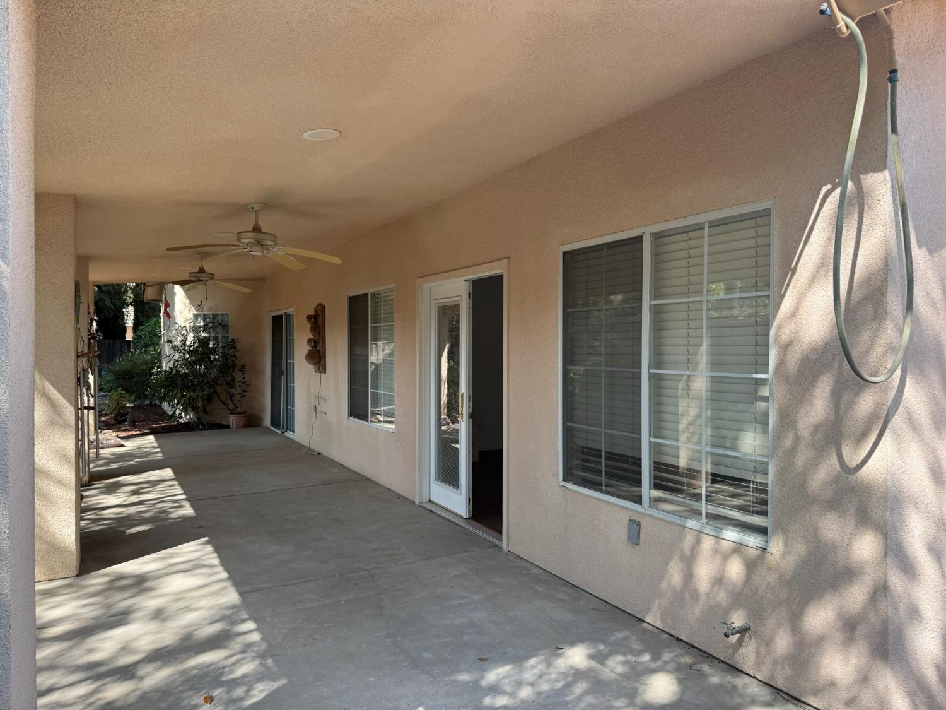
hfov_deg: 71.6
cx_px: 473
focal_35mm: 24
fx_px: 656
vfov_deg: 56.8
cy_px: 355
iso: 100
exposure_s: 1/1018
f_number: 1.78
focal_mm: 6.76
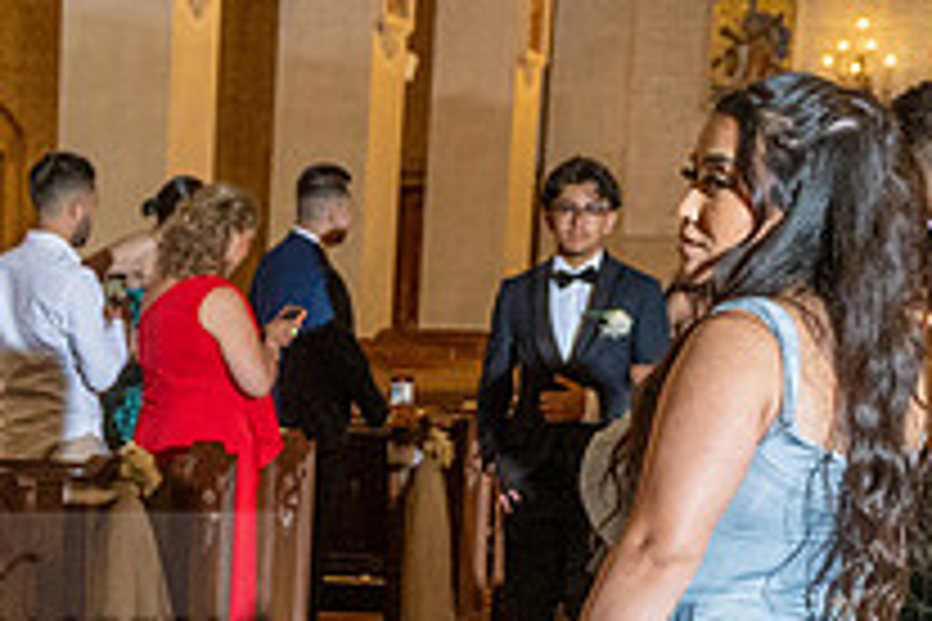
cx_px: -239
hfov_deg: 14.6
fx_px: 3495
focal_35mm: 135
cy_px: 1126
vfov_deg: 9.6
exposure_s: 1/160
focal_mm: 24
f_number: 4.5
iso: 1000
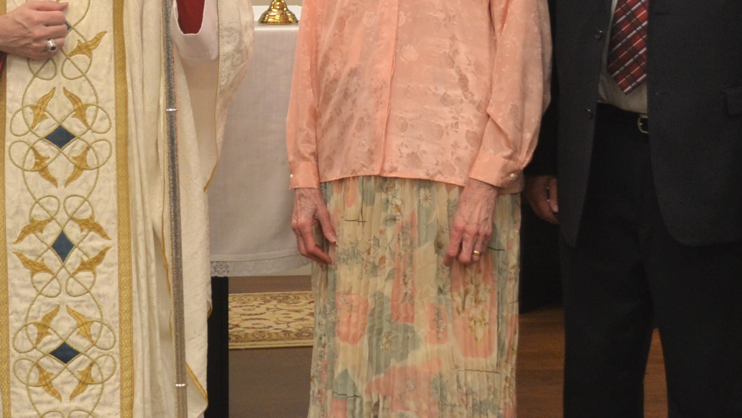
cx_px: 169
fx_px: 1771
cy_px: 88
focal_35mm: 90
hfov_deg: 23.4
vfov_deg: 13.4
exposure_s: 1/60
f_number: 3.8
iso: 640
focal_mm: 22
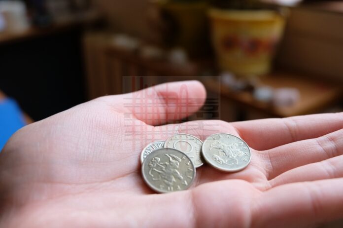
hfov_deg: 50.8
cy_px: 114
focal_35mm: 38
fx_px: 362
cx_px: 172
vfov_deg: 35.0
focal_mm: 25.6
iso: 400
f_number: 4.5
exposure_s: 1/60
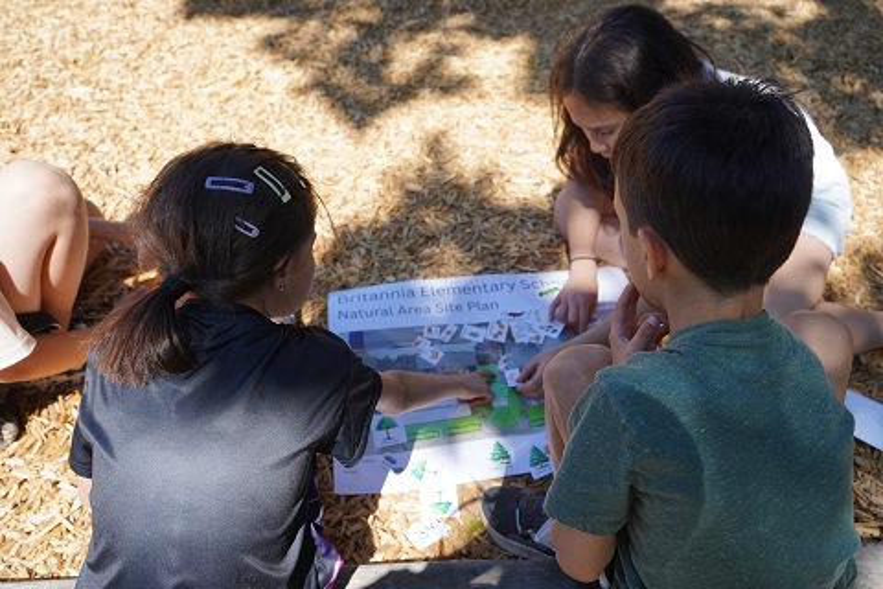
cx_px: 442
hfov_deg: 65.5
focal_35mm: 28
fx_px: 687
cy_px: 294
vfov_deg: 46.4
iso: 100
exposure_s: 1/320
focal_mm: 28
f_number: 4.5
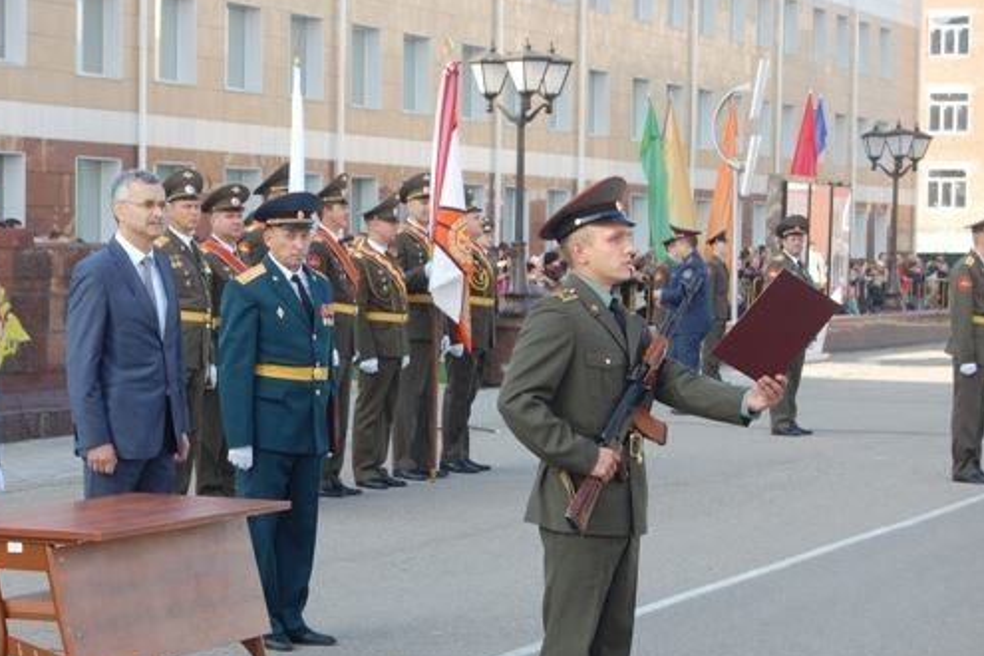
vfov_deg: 12.8
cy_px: 406
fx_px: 2915
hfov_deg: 19.1
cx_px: 388
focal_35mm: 107
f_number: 5.6
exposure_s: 1/125
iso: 220
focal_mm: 55
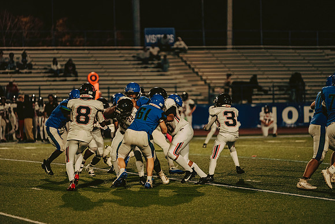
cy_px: 112
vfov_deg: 7.6
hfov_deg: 11.4
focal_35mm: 180
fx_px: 1675
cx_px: 168
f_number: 2.8
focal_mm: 180
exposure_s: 1/1000
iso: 2500
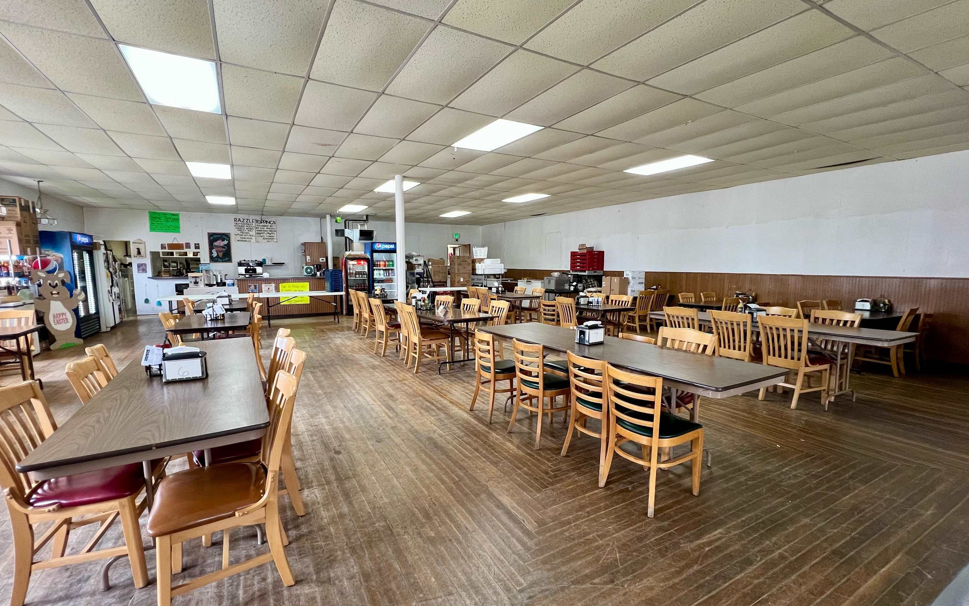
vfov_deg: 74.8
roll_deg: +0.3
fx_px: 396
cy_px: 313
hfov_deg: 101.4
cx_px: 476
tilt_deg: -6.8
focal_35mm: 15
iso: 200
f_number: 1.8
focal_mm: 1.57
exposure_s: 1/120
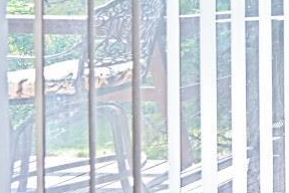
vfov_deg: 17.5
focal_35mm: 73
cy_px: -55
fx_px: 586
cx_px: 722
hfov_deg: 14.5
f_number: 4.5
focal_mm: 14
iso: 200
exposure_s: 1/80
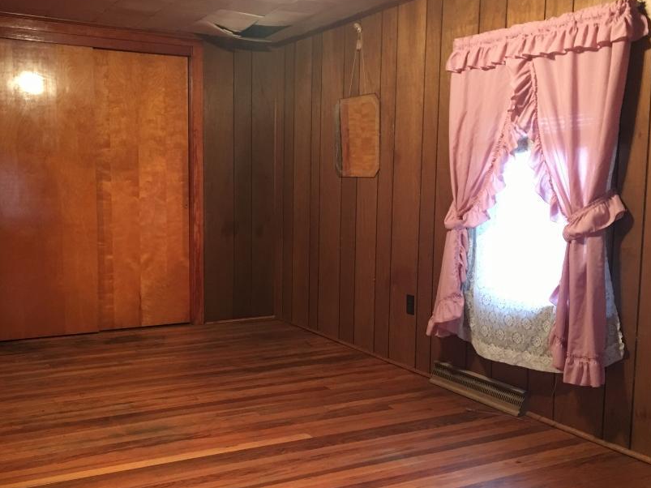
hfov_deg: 49.7
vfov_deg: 38.6
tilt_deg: -5.3
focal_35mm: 37
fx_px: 696
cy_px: 260
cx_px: 246
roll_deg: -0.8
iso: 64
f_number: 2.2
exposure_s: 1/4
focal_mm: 4.15
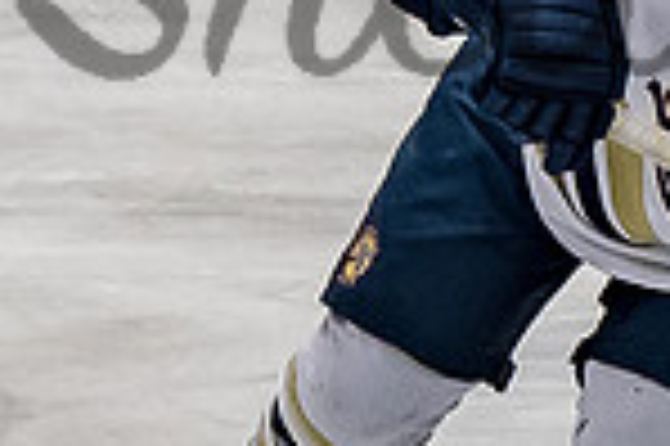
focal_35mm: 1129
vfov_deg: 1.2
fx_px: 20989
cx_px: 765
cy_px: -7
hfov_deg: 1.8
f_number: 3.2
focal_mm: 105
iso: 1600
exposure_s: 1/800
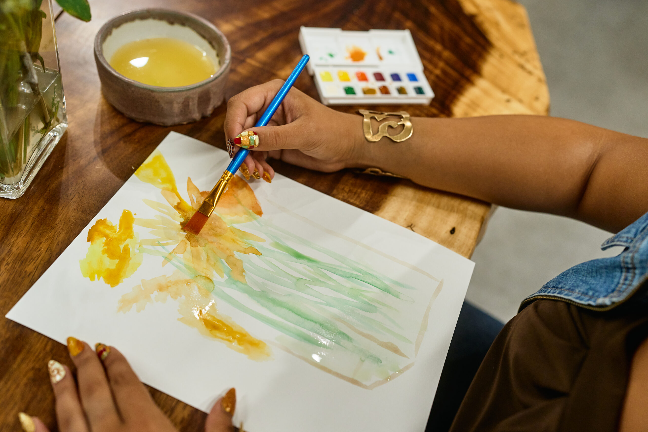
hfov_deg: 54.4
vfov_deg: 37.9
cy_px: 216
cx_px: 324
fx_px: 630
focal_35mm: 35
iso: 800
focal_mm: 35
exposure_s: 1/400
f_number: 2.5
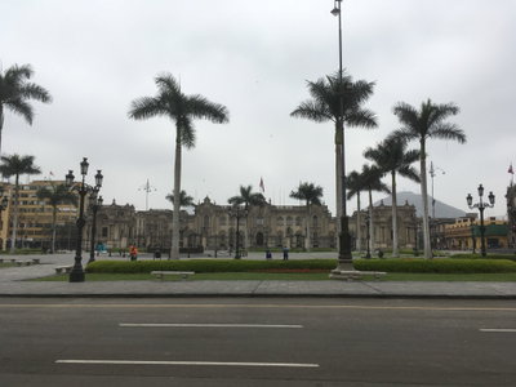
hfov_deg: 61.7
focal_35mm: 29
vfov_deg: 48.2
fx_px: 432
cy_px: 194
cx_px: 258
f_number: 2.2
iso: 25
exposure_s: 1/1538
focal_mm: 4.15
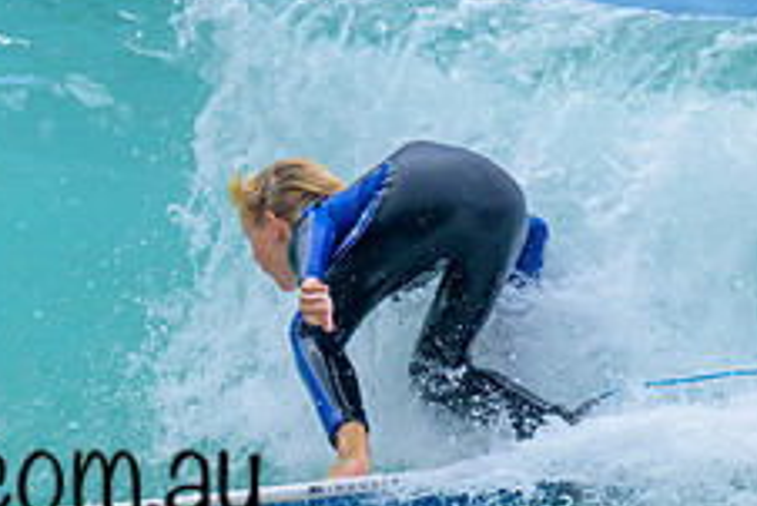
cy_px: 437
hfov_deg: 1.4
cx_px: -94
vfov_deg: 1.0
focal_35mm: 1439
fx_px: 30277
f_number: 8
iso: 560
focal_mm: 560
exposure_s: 1/2000
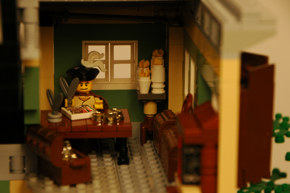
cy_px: 96
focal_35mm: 165
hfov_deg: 12.5
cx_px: 145
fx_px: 1328
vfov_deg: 8.3
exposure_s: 1/50
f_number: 8
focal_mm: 110
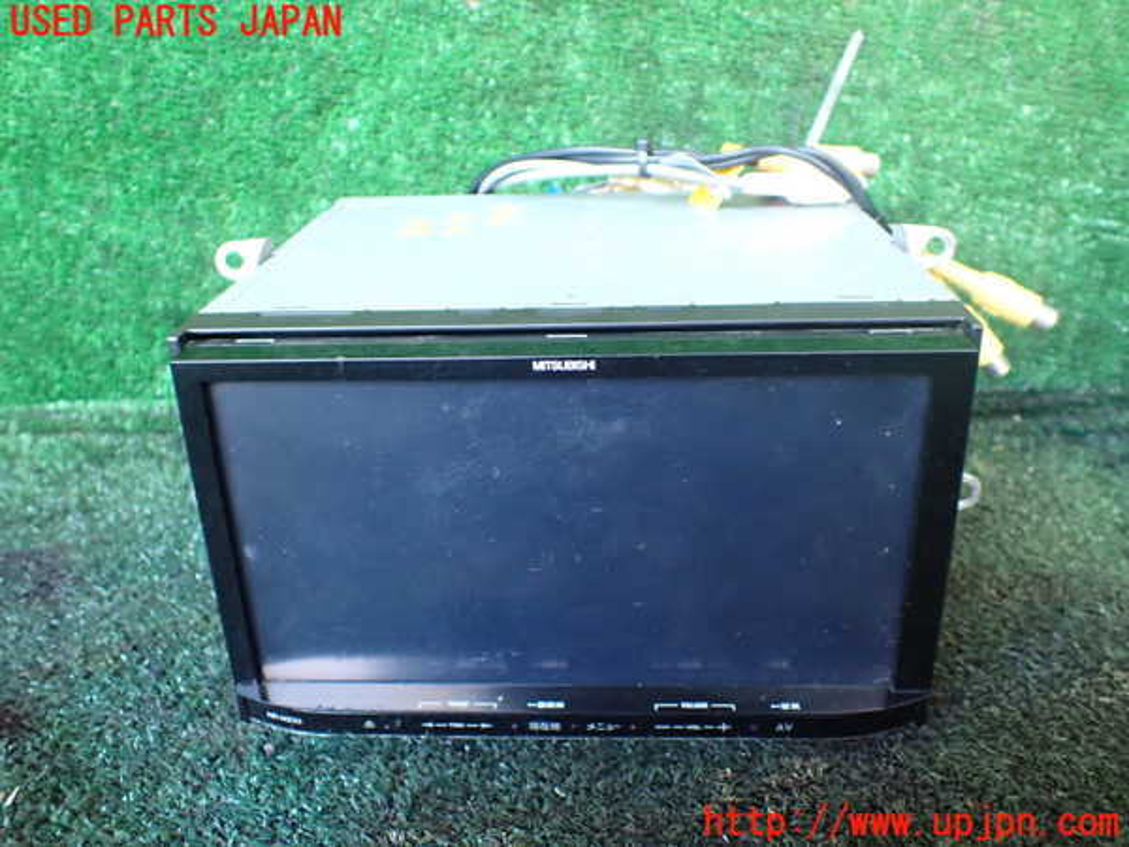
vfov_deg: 46.8
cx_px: 564
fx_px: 978
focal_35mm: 30
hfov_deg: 60.0
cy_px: 424
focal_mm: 5.4
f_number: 2.3
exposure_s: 1/60
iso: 800
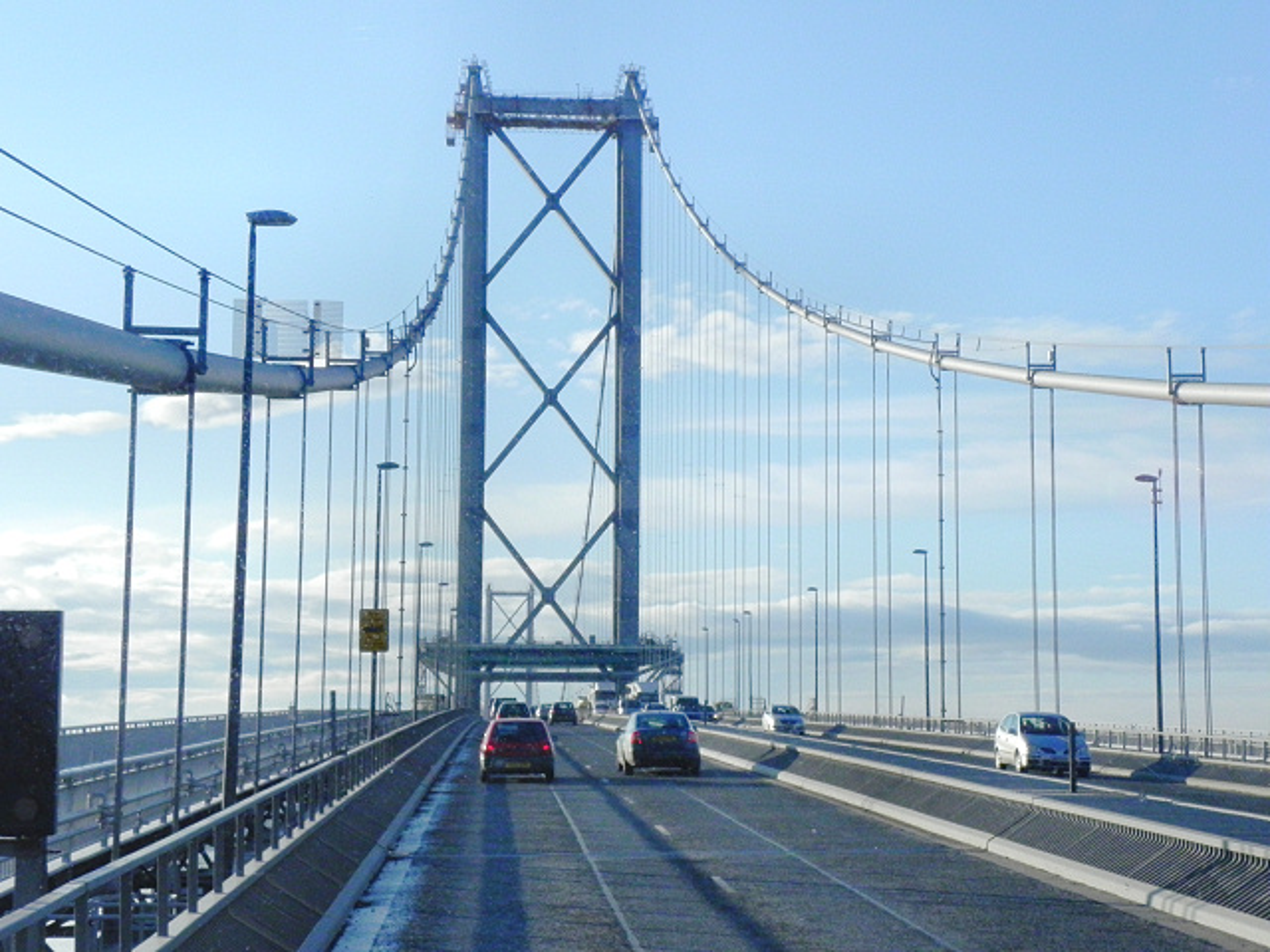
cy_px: 476
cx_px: 635
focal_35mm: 66
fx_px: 2421
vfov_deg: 22.3
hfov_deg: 29.4
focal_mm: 11.8
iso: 400
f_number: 5.6
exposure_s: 1/1462
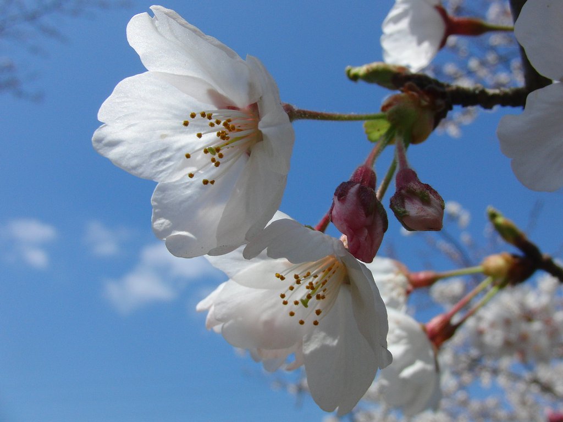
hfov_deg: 50.1
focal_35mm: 37
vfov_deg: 38.7
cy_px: 211
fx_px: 602
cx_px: 282
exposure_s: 1/320
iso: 100
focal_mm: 6.42
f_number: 8.5
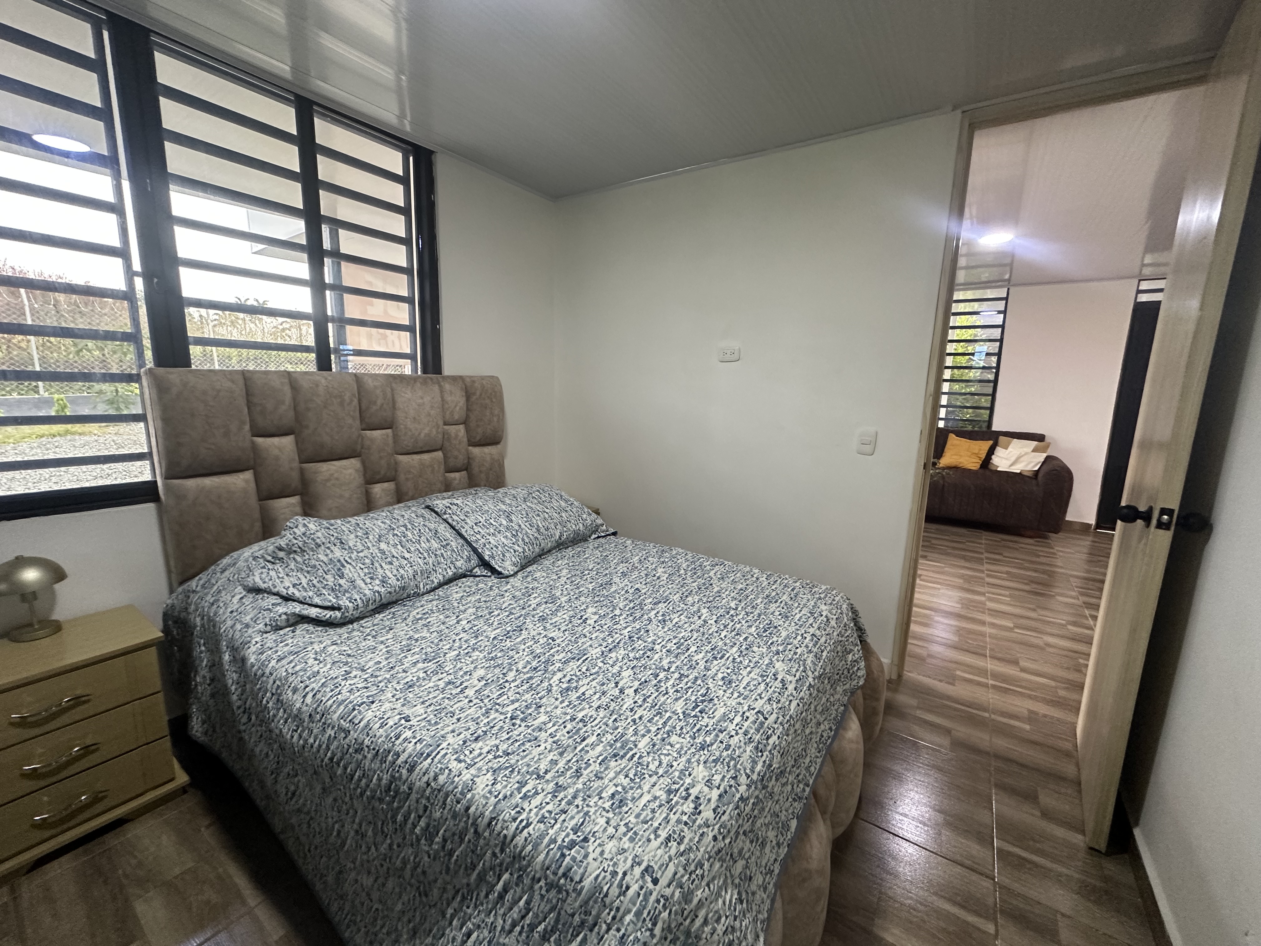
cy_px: 473
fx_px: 510
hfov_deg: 102.1
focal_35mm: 14
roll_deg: -1.8
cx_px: 630
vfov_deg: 85.7
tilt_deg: -8.4
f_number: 2.2
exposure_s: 1/97
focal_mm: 2.22
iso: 320
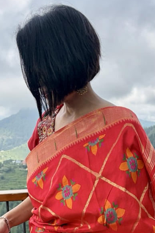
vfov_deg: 32.9
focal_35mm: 56
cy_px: 229
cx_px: 78
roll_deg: +0.3
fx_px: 362
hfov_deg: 24.2
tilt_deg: -15.1
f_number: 1.6
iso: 64
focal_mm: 5.96
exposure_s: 1/884
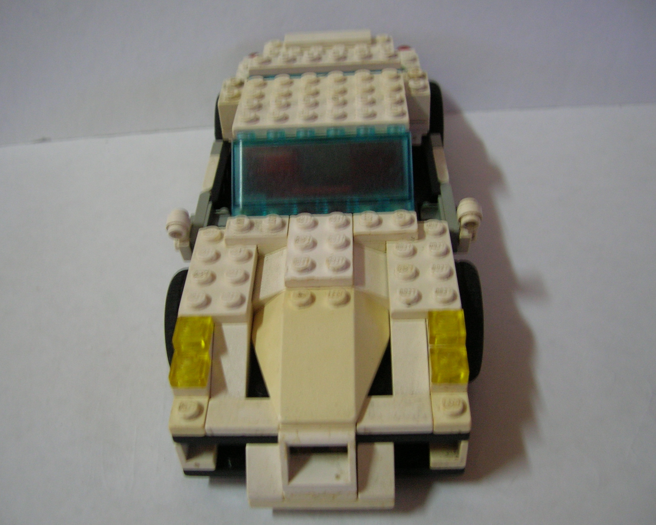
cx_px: 324
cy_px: 265
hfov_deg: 49.1
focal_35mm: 37
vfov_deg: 40.1
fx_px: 718
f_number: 2.9
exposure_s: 1/6
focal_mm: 5.8
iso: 100
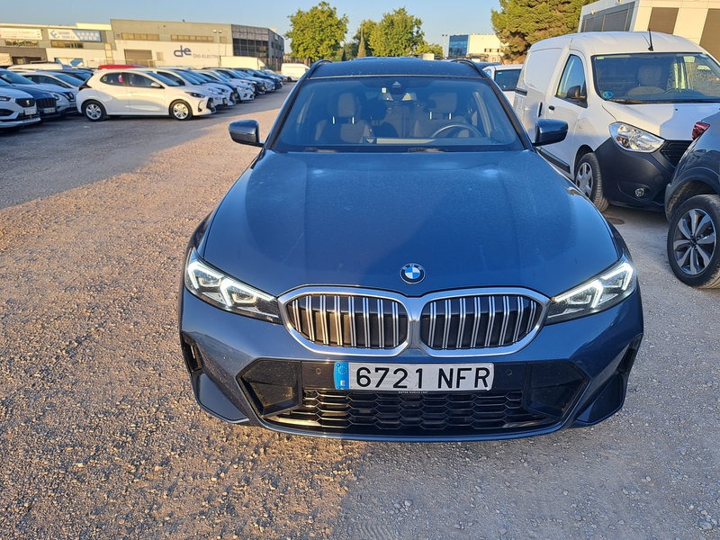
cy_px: 270
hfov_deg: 71.6
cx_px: 360
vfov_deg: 56.8
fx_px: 499
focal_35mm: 24
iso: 50
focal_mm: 5.23
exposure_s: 1/243
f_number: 1.8
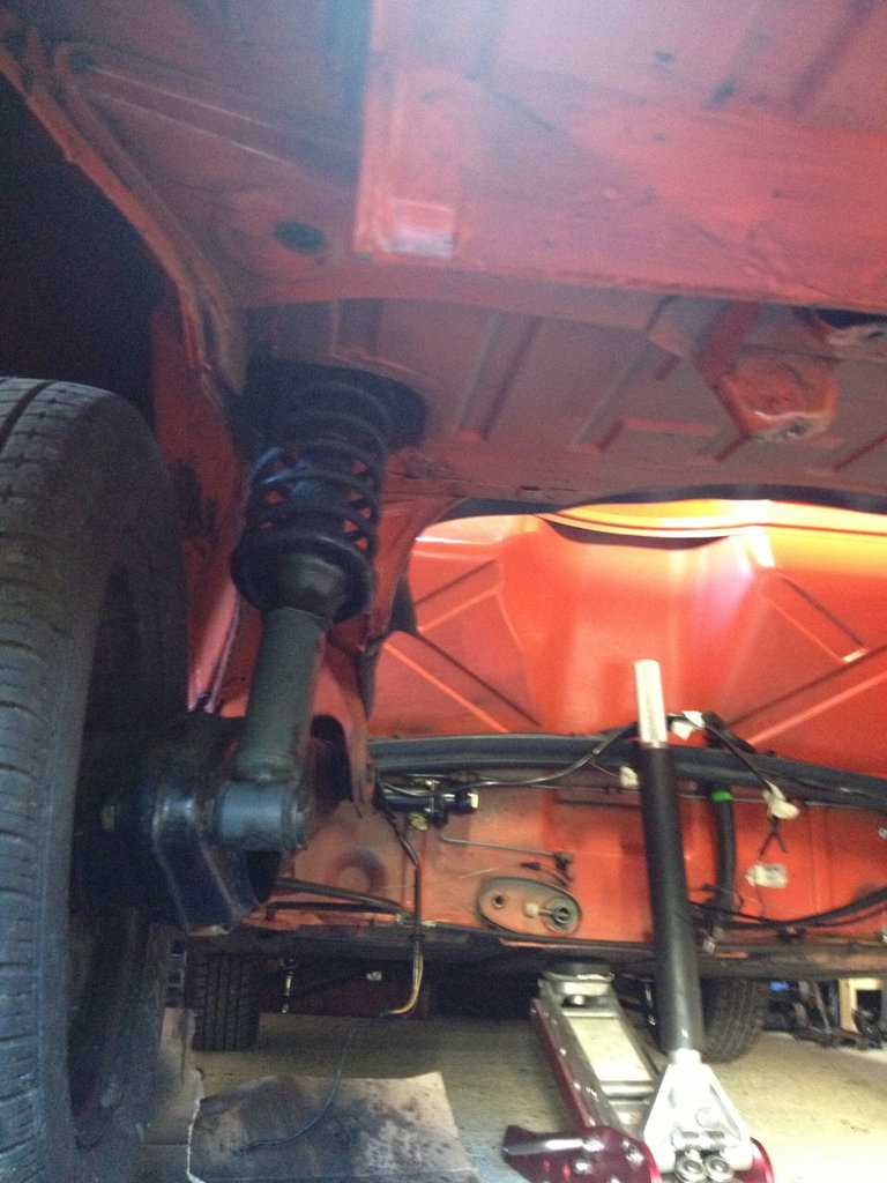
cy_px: 592
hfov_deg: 40.7
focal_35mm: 35
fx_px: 1196
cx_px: 444
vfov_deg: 52.6
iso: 500
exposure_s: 1/15
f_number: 2.4
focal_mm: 4.28
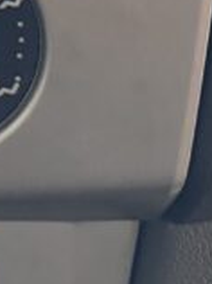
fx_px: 1384
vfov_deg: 11.1
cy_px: -198
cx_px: -255
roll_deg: +5.4
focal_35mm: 169
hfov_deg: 8.2
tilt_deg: -32.2
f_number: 1.6
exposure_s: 1/50
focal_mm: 5.96
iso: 500
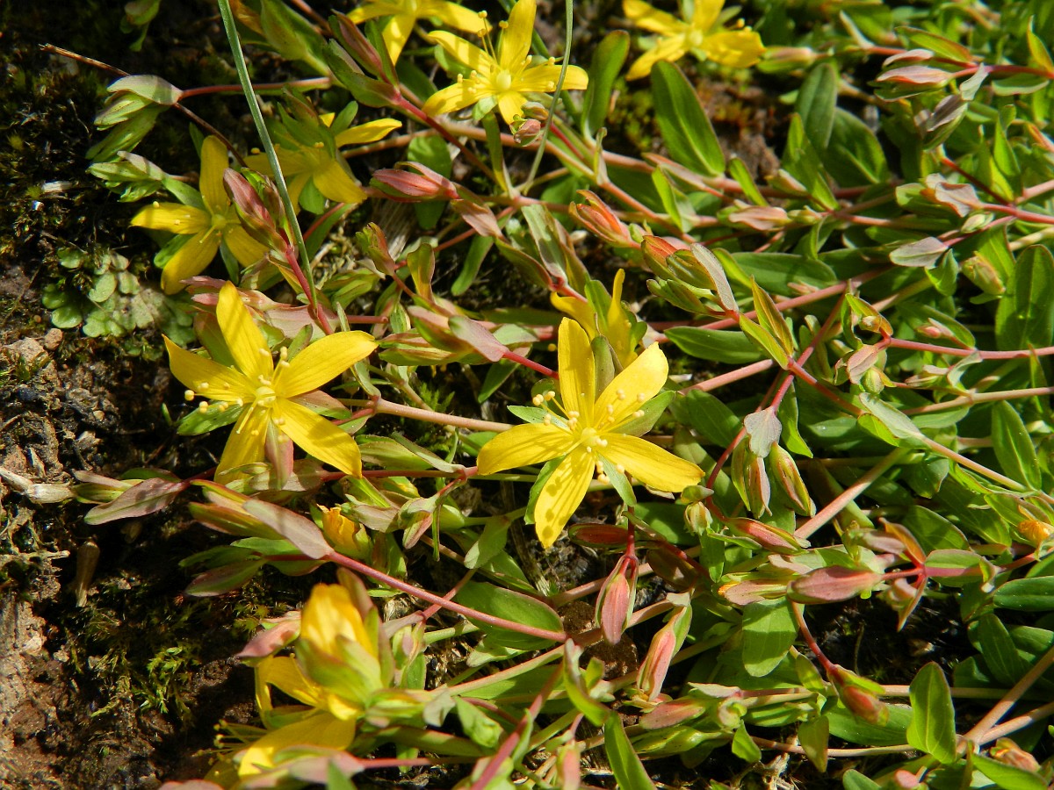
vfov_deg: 44.2
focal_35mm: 32
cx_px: 527
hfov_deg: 56.8
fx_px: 974
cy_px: 395
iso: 160
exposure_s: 1/1000
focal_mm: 5.6
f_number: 3.7
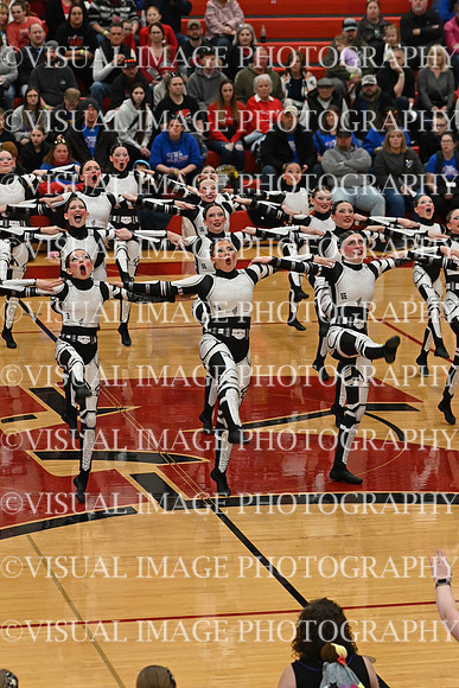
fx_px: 2580
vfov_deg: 15.2
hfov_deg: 10.2
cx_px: 230
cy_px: 344
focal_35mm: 135
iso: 3200
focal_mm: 90
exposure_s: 1/400
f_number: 4
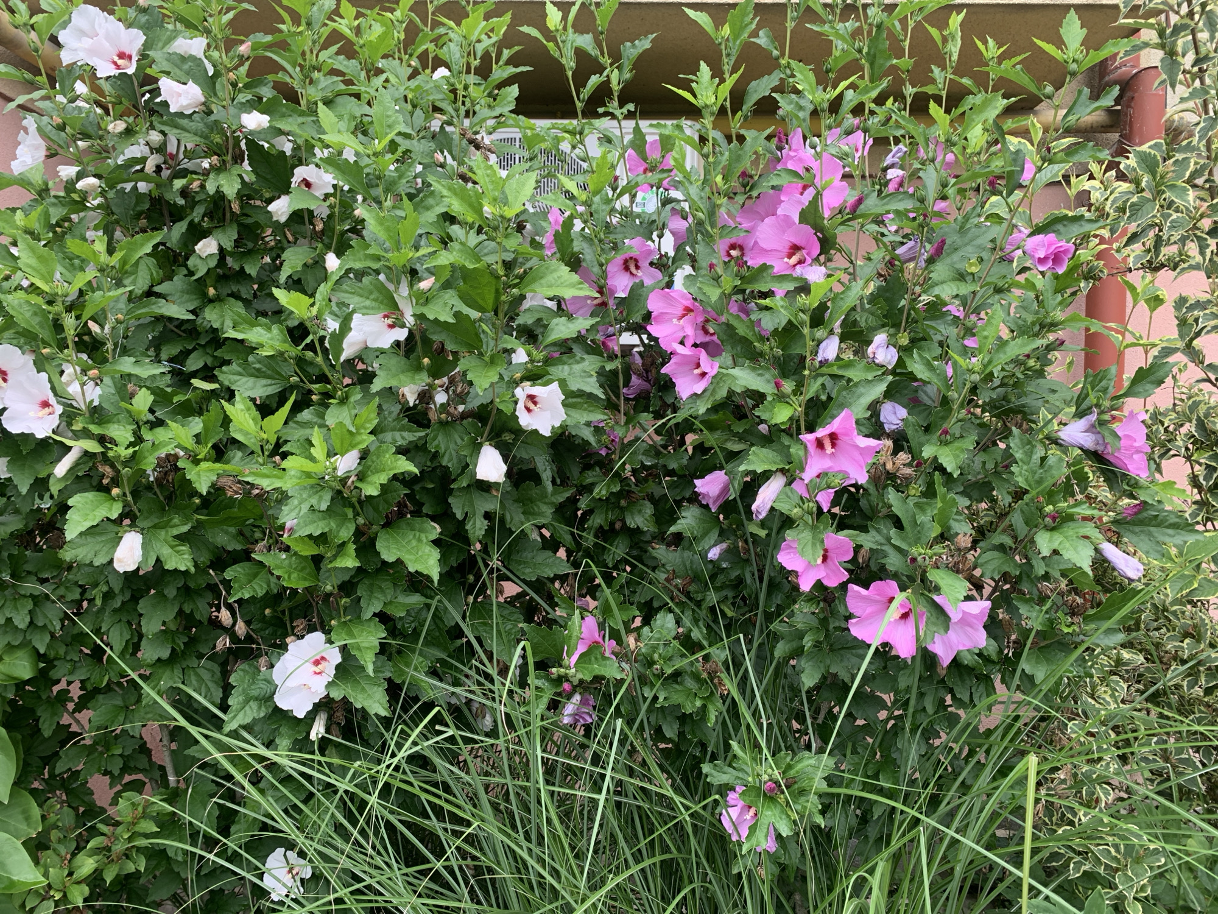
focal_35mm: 26
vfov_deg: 53.1
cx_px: 609
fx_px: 915
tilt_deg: -1.9
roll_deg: +0.8
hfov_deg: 67.3
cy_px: 457
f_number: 1.8
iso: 25
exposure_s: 1/170
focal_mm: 4.25
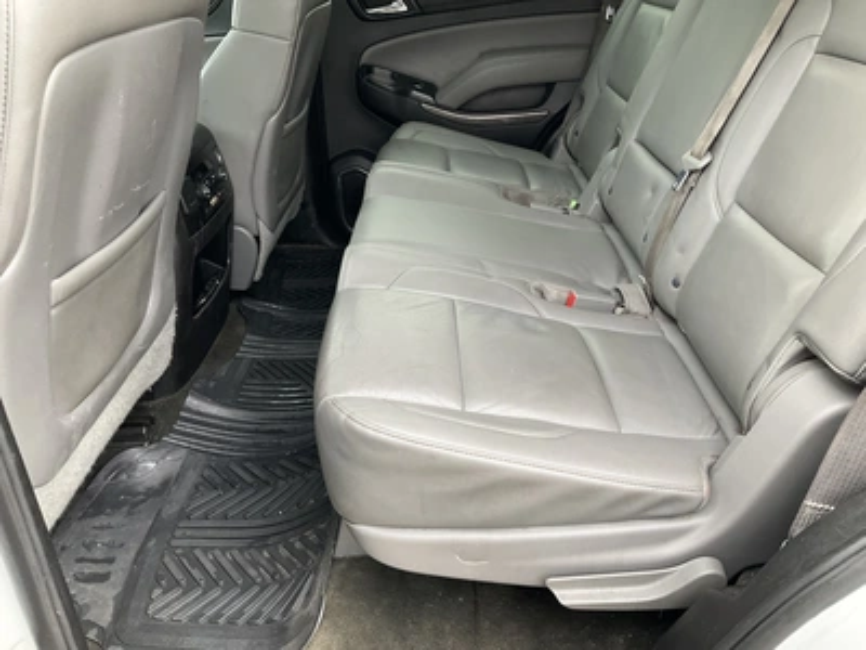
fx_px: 726
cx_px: 433
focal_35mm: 29
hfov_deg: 61.7
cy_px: 325
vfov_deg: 48.2
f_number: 1.8
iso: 64
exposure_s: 1/78
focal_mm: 3
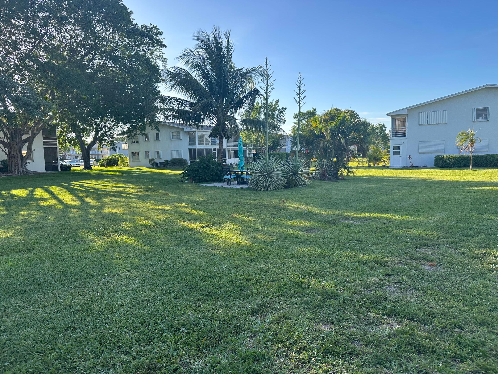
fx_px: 345
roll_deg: +1.7
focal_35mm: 24
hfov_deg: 71.6
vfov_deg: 56.8
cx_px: 249
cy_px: 187
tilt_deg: -5.7
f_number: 1.78
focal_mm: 6.86
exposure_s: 1/1040
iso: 80
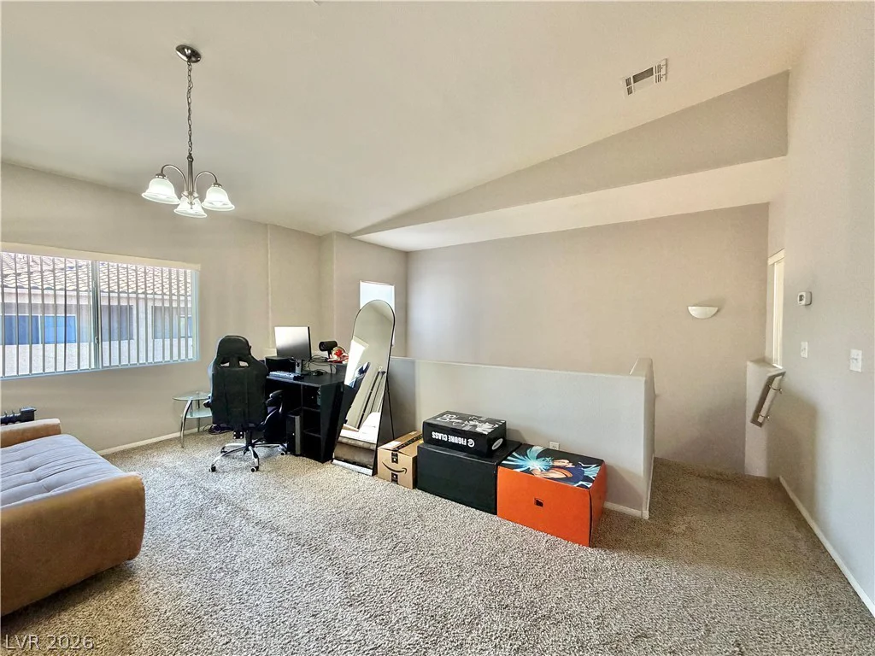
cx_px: 438
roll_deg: -0.1
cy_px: 328
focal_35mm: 14
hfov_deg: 102.1
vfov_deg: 85.7
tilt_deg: -1.5
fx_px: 354
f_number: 2.2
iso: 320
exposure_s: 1/121
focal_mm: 2.22
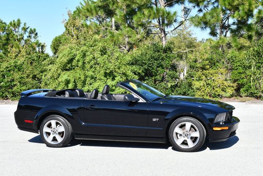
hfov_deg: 33.4
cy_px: 88
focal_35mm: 60
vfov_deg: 22.7
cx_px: 132
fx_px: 439
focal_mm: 30
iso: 200
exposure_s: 1/250
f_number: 8
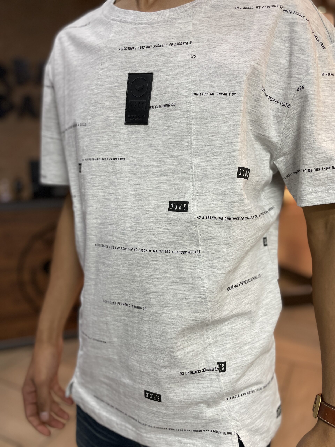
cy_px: 224
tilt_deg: -8.7
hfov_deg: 53.1
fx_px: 335
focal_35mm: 26
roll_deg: +1.2
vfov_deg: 67.3
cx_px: 168
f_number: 1.6
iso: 80
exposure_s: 1/50
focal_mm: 4.2
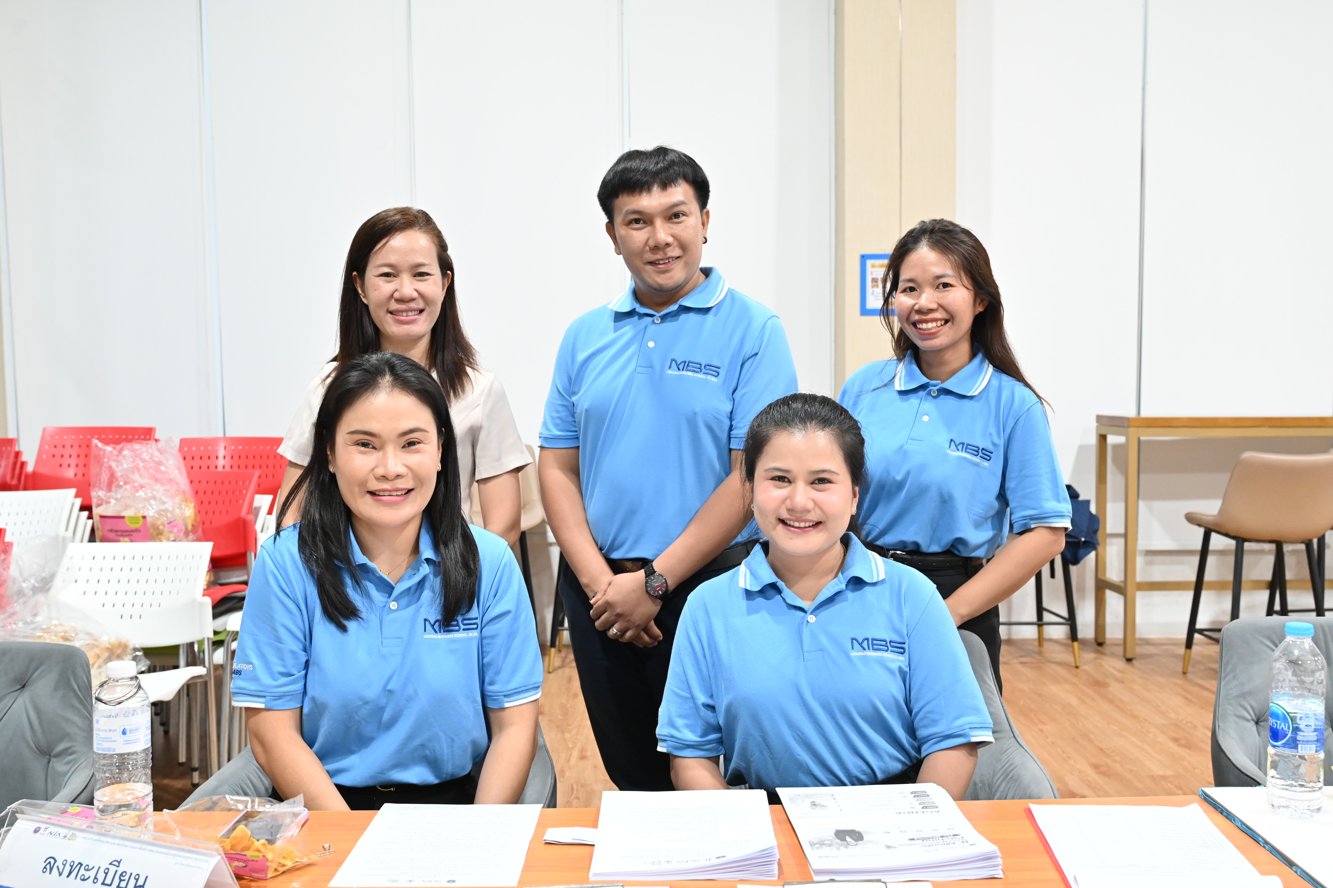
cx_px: 666
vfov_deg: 36.9
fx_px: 1333
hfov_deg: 53.1
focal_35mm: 36
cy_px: 444
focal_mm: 36
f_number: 5.6
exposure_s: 1/125
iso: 3200
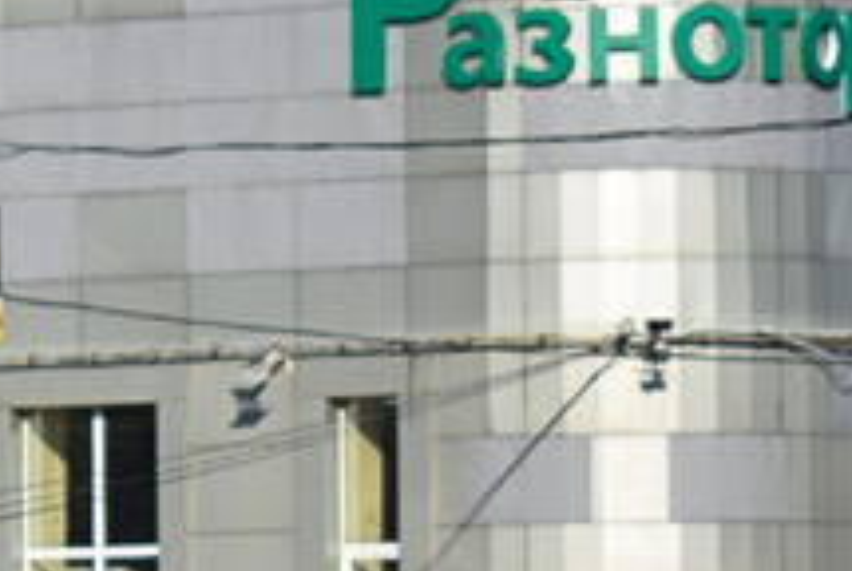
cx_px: -1177
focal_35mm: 401
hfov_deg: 5.0
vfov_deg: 3.4
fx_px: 9503
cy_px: 555
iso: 100
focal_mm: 48
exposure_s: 1/800
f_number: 6.3
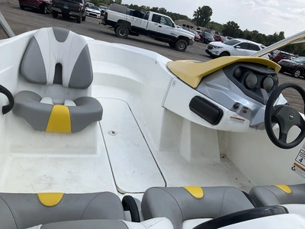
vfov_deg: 48.2
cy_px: 114
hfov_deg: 61.7
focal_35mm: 29
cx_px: 152
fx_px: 256
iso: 25
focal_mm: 3
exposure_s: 1/2959
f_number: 1.8
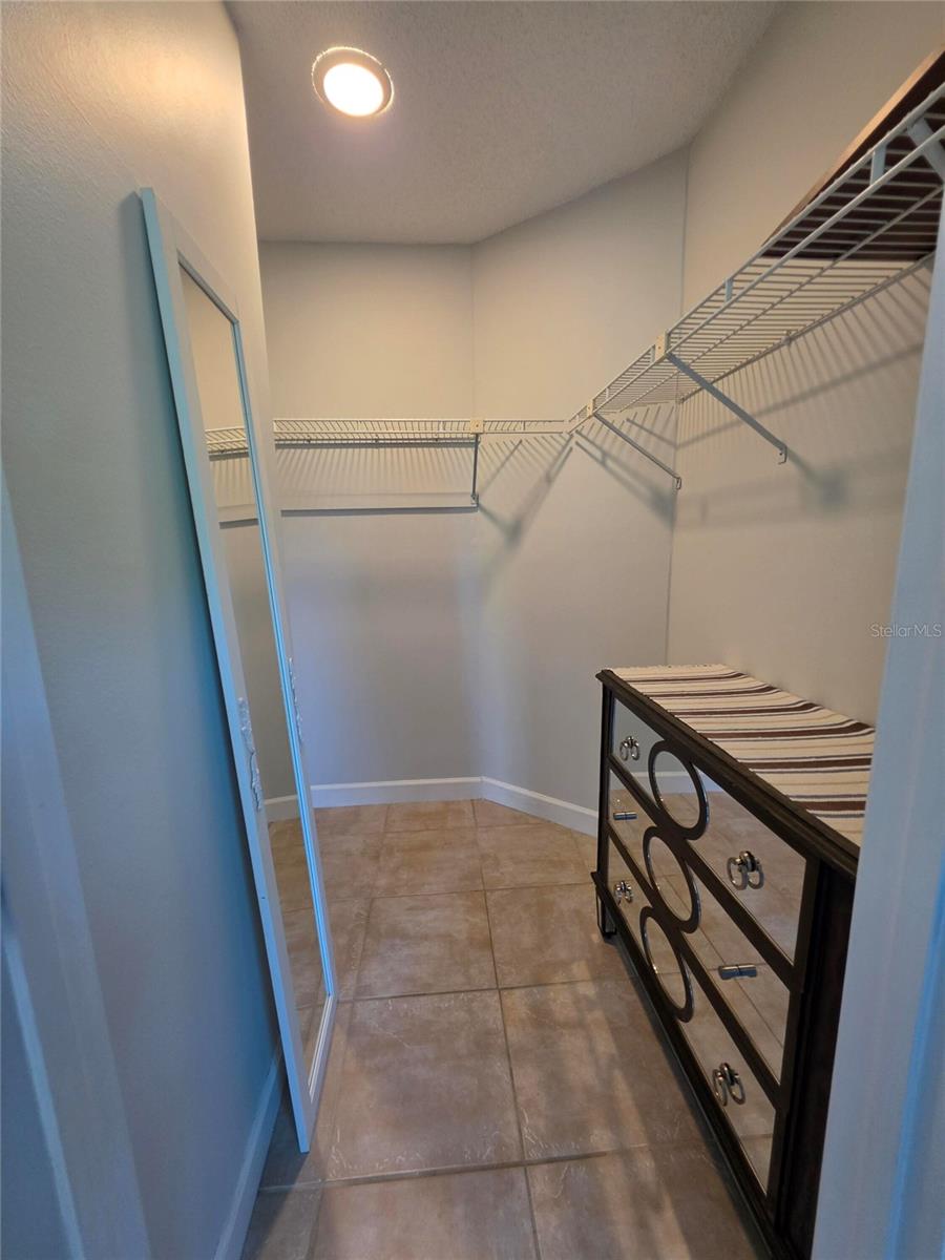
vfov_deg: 106.2
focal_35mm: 13
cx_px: 472
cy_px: 630
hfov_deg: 89.9
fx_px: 473
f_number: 1.9
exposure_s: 1/60
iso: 200
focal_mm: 2.2
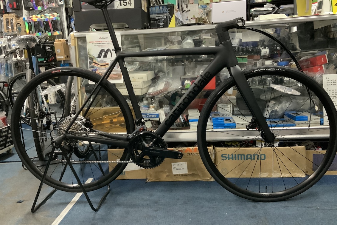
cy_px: 97
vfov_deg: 41.0
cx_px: 167
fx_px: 300
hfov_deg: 58.7
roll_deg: +4.4
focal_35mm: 32
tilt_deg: -10.0
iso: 200
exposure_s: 1/33
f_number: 1.8
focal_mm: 3
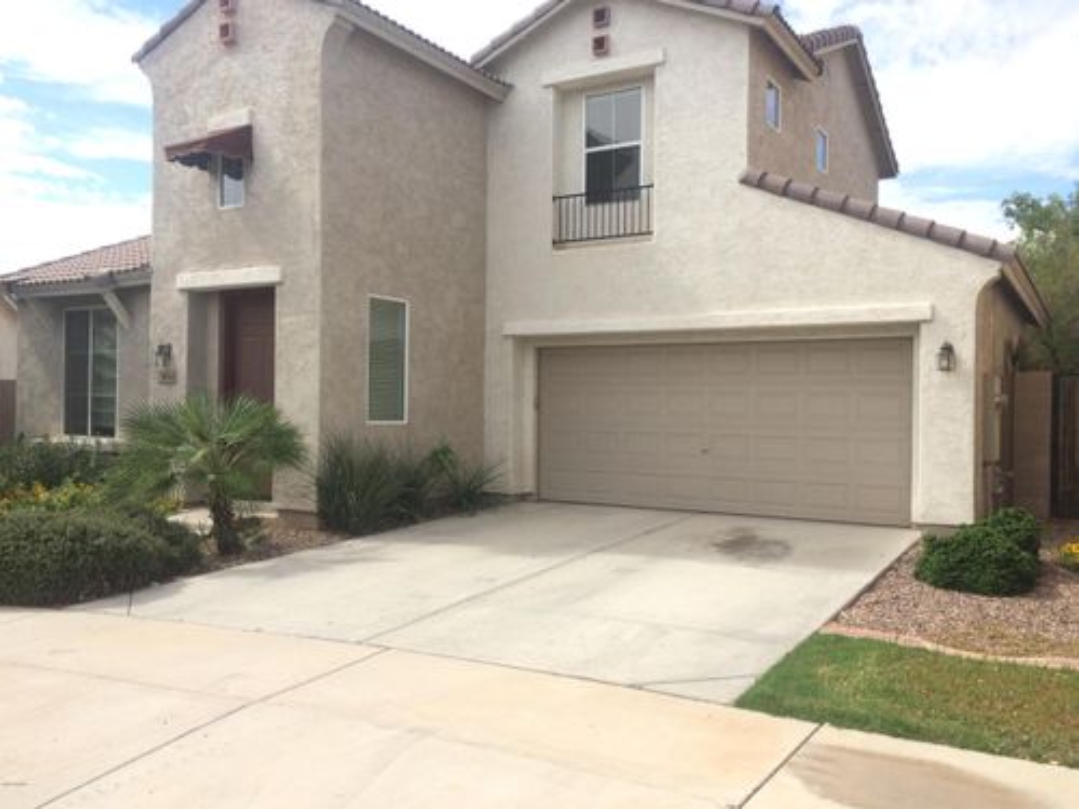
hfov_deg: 61.7
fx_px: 904
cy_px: 404
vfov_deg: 48.2
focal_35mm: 29
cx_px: 540
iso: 32
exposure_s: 1/1866
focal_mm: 4.15
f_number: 2.2
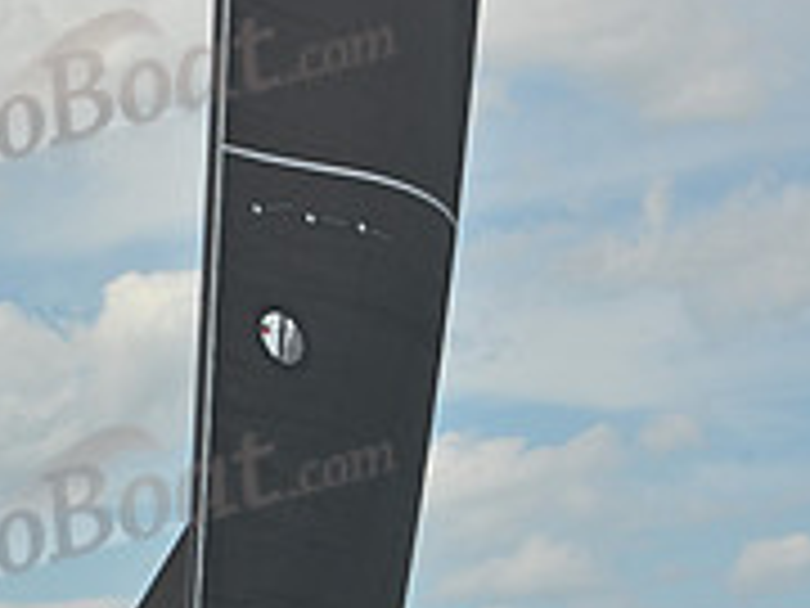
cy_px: 817
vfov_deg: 5.8
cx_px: -468
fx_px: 5943
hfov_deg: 7.6
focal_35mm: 254
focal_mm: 82
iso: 320
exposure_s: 1/1250
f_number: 10
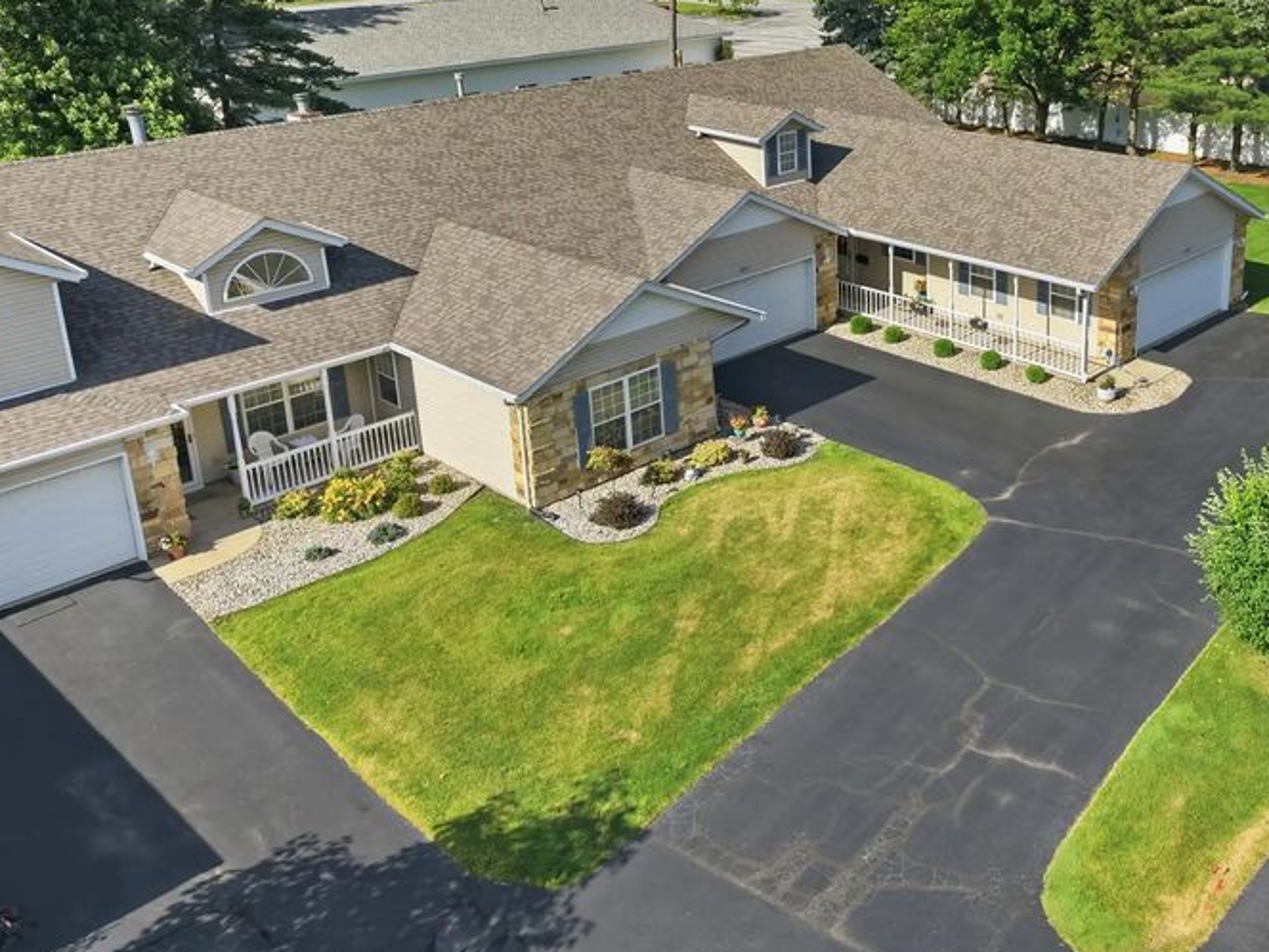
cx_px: 927
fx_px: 1356
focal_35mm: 37
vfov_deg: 37.9
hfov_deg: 48.5
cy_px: 260
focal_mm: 8.7
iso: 400
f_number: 1.8
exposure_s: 1/8000
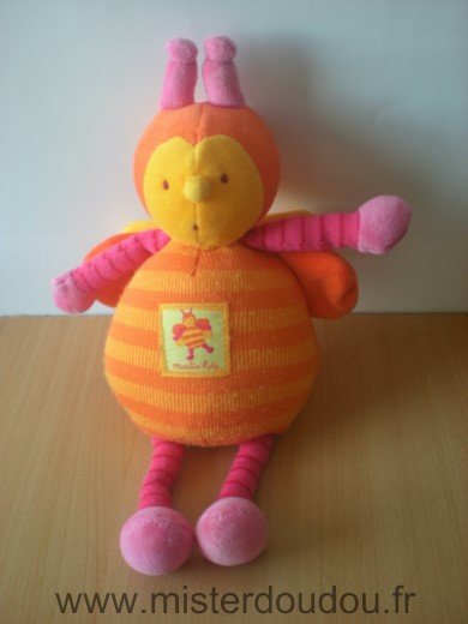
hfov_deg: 37.7
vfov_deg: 49.0
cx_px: 234
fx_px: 685
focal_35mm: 38
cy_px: 312
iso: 64
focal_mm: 6.3
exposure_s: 1/16.1
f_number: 3.1
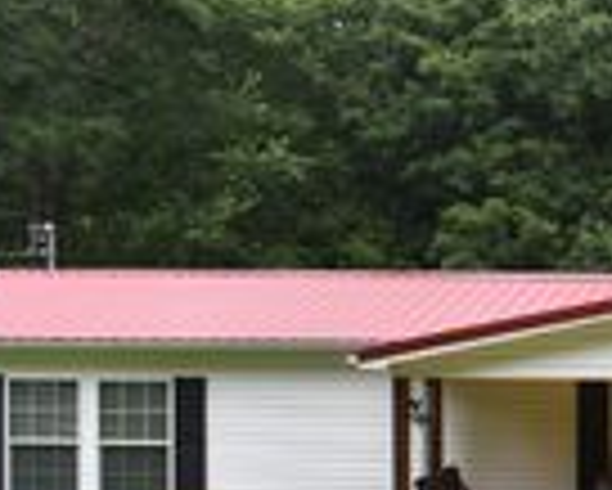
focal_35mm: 93
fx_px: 1686
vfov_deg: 16.5
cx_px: 846
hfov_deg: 18.7
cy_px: 344
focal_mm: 18
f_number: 6.3
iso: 100
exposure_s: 1/160
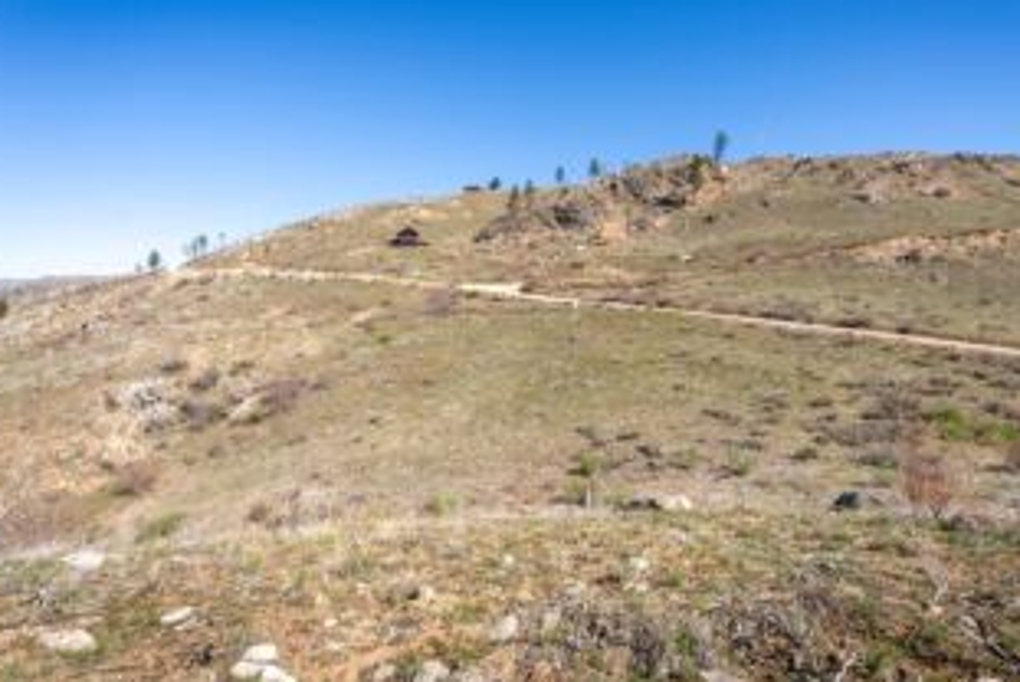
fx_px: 510
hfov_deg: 89.7
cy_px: 300
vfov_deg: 67.3
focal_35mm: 18
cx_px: 554
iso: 100
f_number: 8
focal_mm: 14
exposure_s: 1/1250
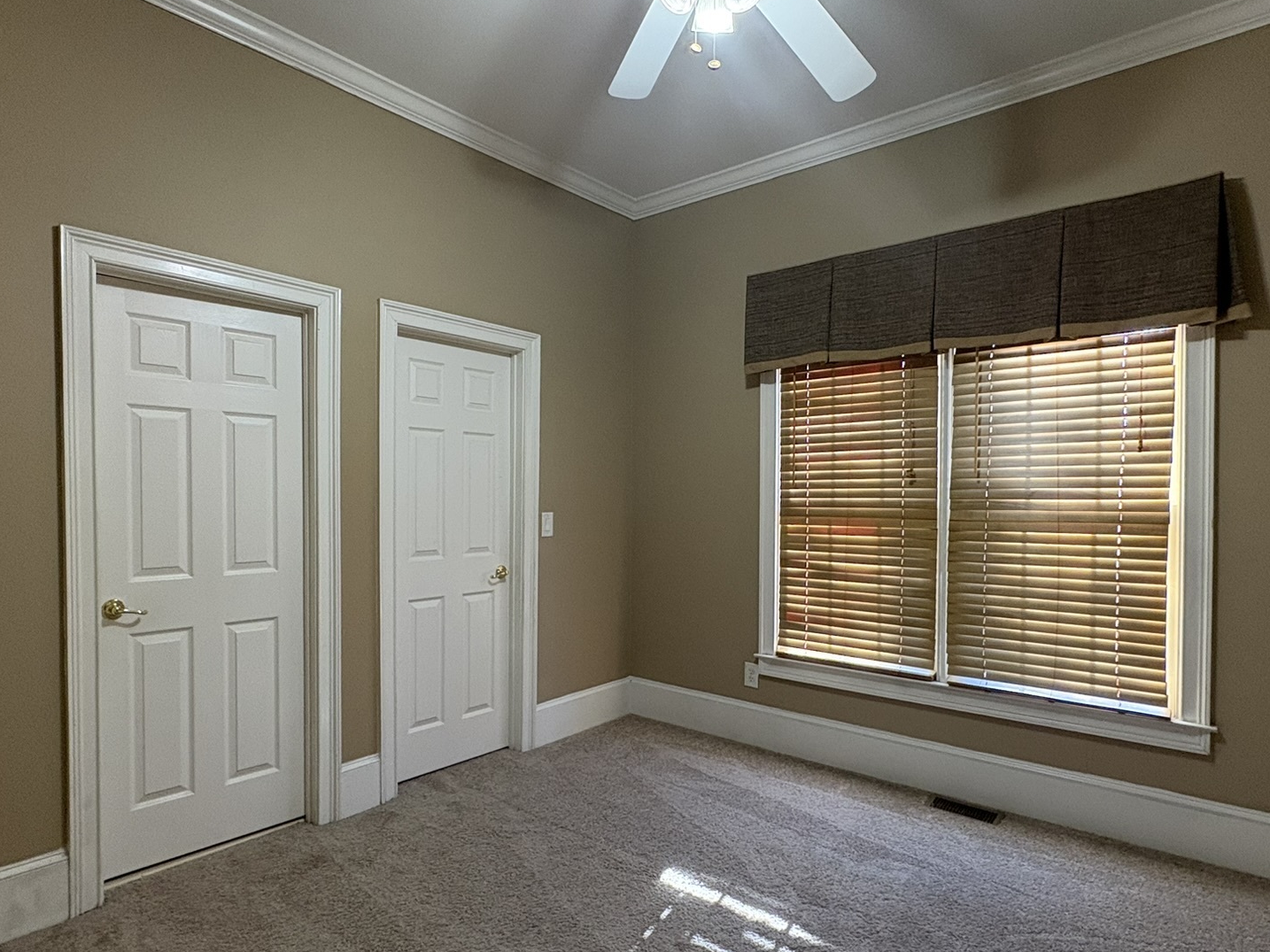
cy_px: 511
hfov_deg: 81.8
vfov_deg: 65.9
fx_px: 734
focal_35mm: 20
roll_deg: +0.7
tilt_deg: -1.1
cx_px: 626
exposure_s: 1/60
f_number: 2.2
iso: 320
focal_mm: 2.22
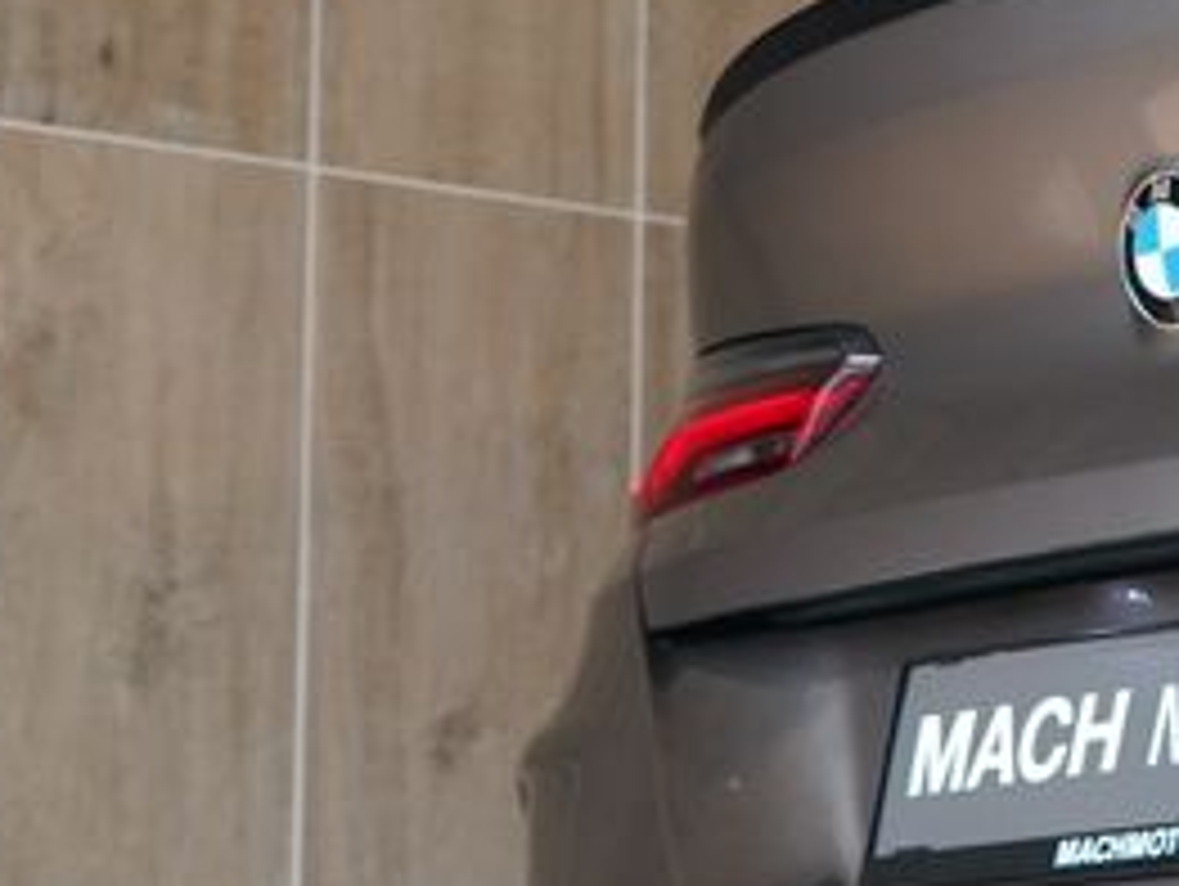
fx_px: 5761
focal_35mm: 169
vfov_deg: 8.8
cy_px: 537
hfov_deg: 11.3
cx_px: 1660
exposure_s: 1/160
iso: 1000
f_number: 4.5
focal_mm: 45
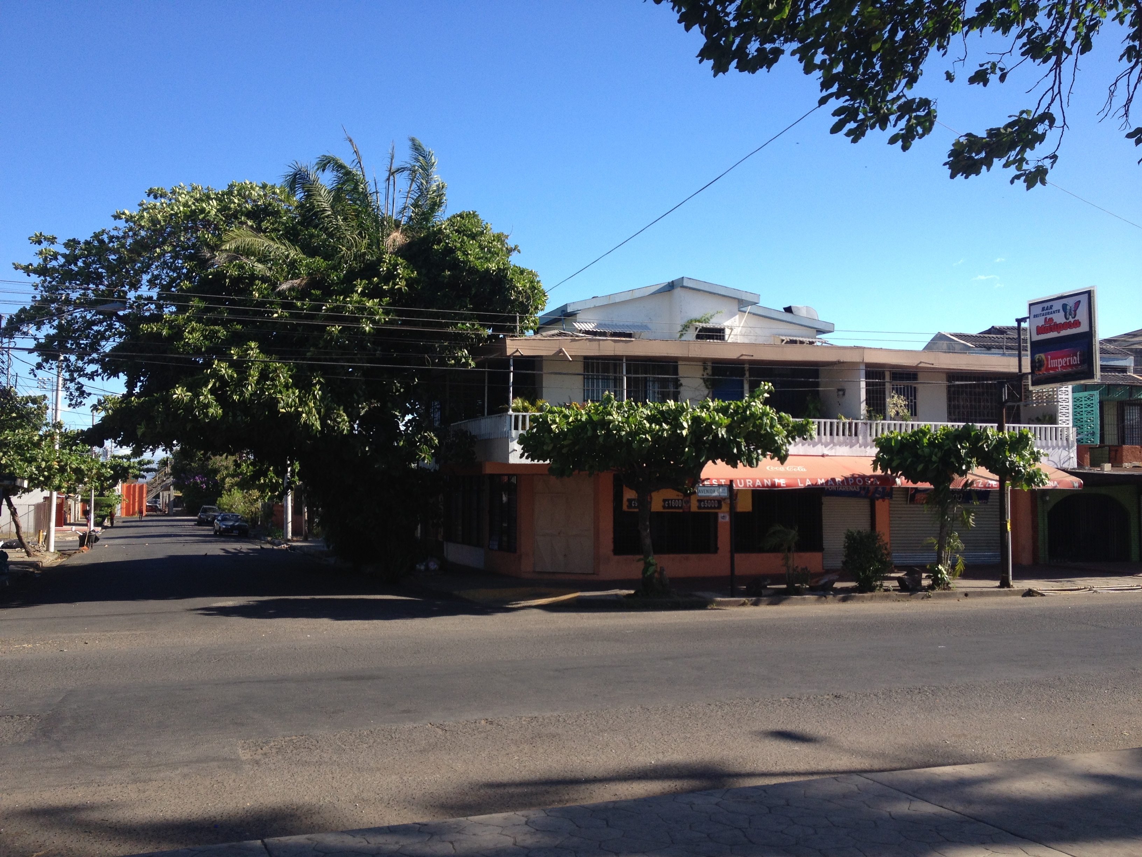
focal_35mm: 35
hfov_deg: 52.6
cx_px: 571
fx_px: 1155
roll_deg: +0.3
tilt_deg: +0.2
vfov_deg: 40.7
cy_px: 428
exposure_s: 1/968
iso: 50
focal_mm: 4.28
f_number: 2.4
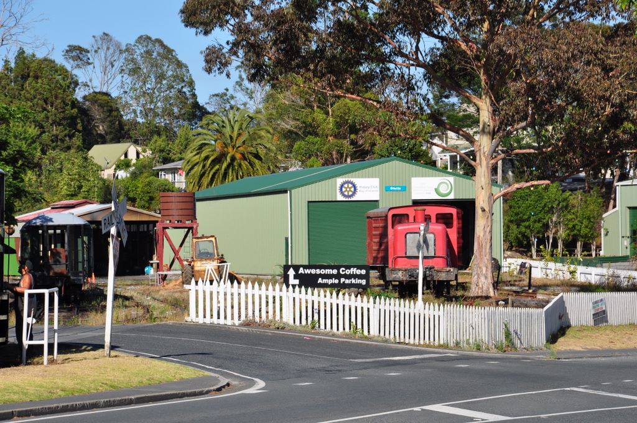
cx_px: 318
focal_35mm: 158
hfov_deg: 13.1
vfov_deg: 8.7
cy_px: 212
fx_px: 2783
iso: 200
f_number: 11
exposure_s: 1/400
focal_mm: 105
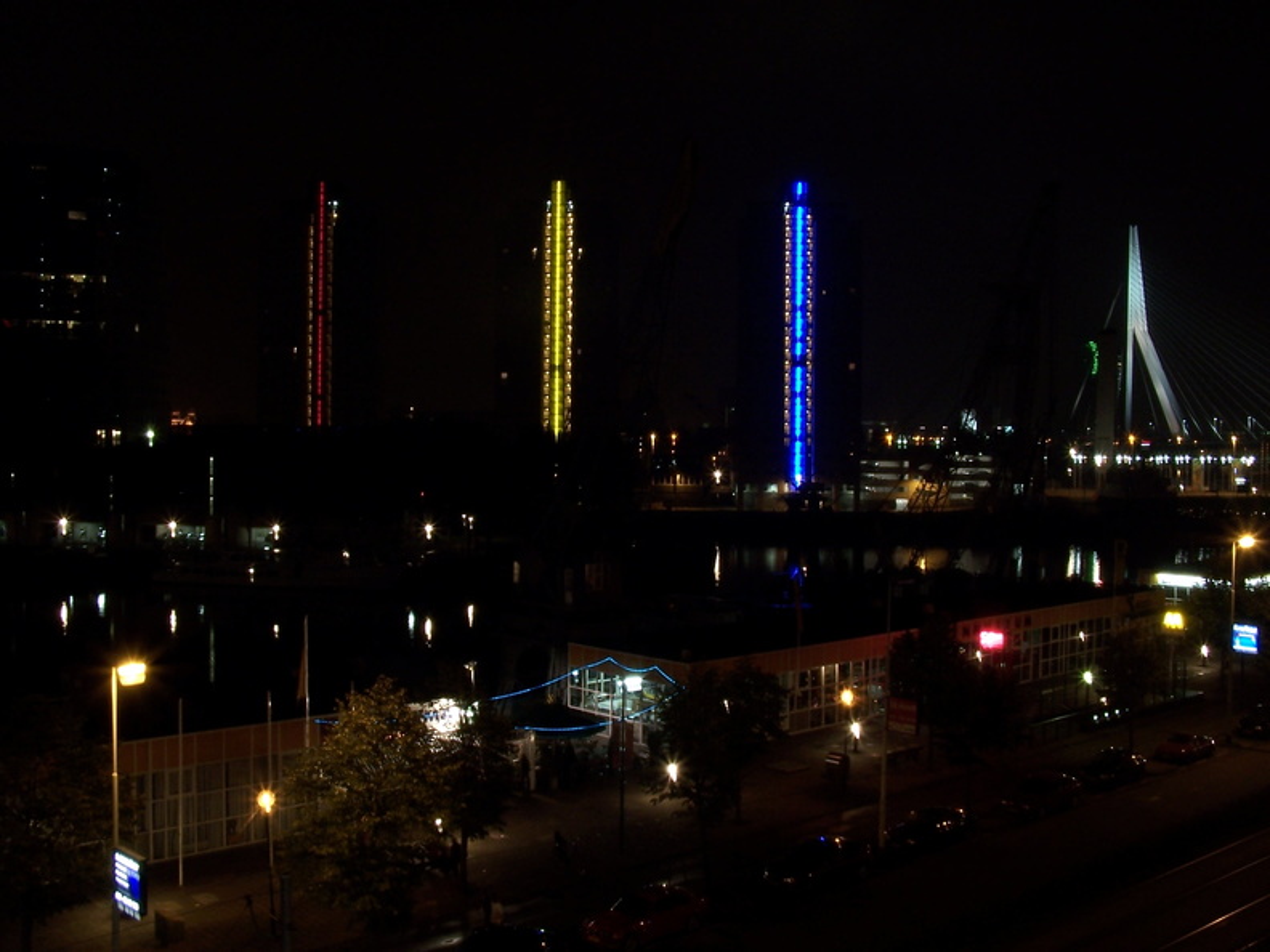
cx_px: 635
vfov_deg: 37.7
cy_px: 476
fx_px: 1394
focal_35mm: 38
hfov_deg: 49.0
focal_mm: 6.3
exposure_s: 4
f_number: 8
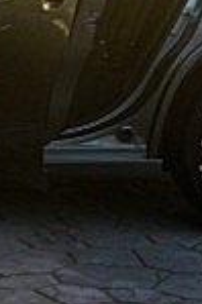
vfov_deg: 12.8
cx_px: -84
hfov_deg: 8.4
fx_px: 1358
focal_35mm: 161
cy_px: 137
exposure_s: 1/100
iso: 50
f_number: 2.8
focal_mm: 6.3
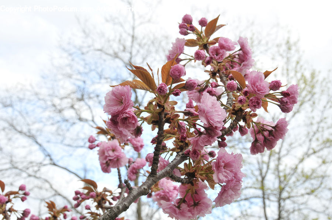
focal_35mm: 66
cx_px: 166
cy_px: 110
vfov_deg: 20.5
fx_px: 608
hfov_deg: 30.6
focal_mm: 44
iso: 200
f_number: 11
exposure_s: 1/40
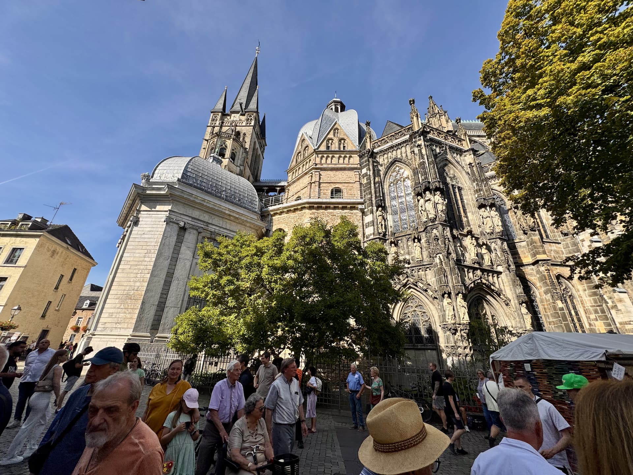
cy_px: 238
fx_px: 256
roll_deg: -2.3
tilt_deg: +23.6
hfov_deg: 102.1
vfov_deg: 85.7
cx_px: 316
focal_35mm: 14
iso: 50
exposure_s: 1/1217
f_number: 2.2
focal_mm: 2.22
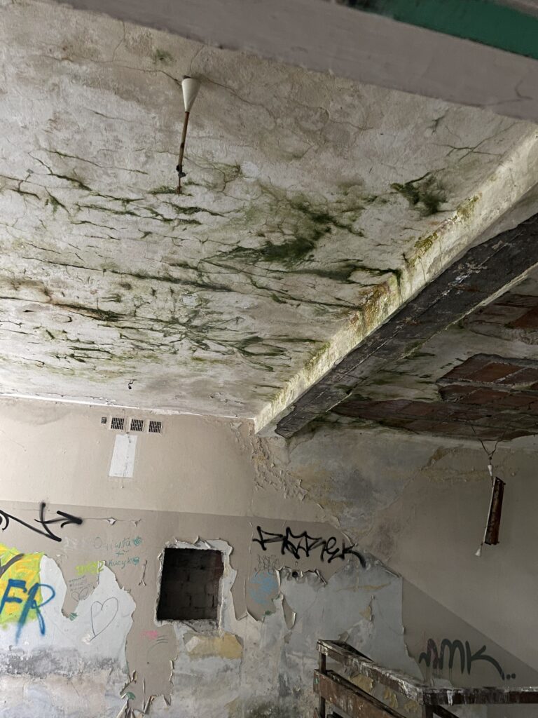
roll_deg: -2.6
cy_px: 359
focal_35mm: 26
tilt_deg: +22.2
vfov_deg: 67.3
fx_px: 539
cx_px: 269
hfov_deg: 53.1
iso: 250
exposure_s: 1/97
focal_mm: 4.2
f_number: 1.6
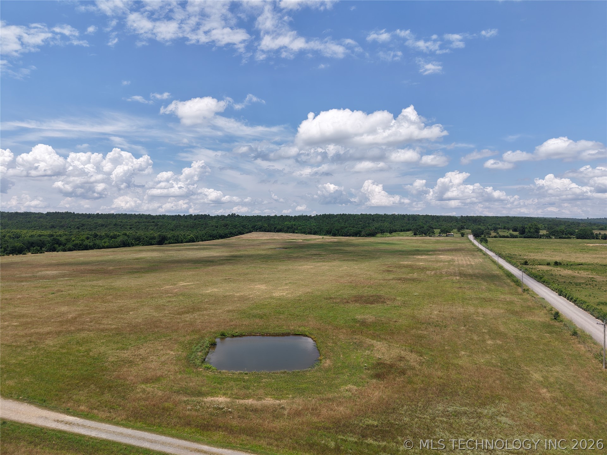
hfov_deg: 71.6
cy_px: 228
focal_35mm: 24
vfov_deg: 56.8
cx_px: 304
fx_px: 421
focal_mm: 8.67
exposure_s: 1/4000
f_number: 1.8
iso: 120
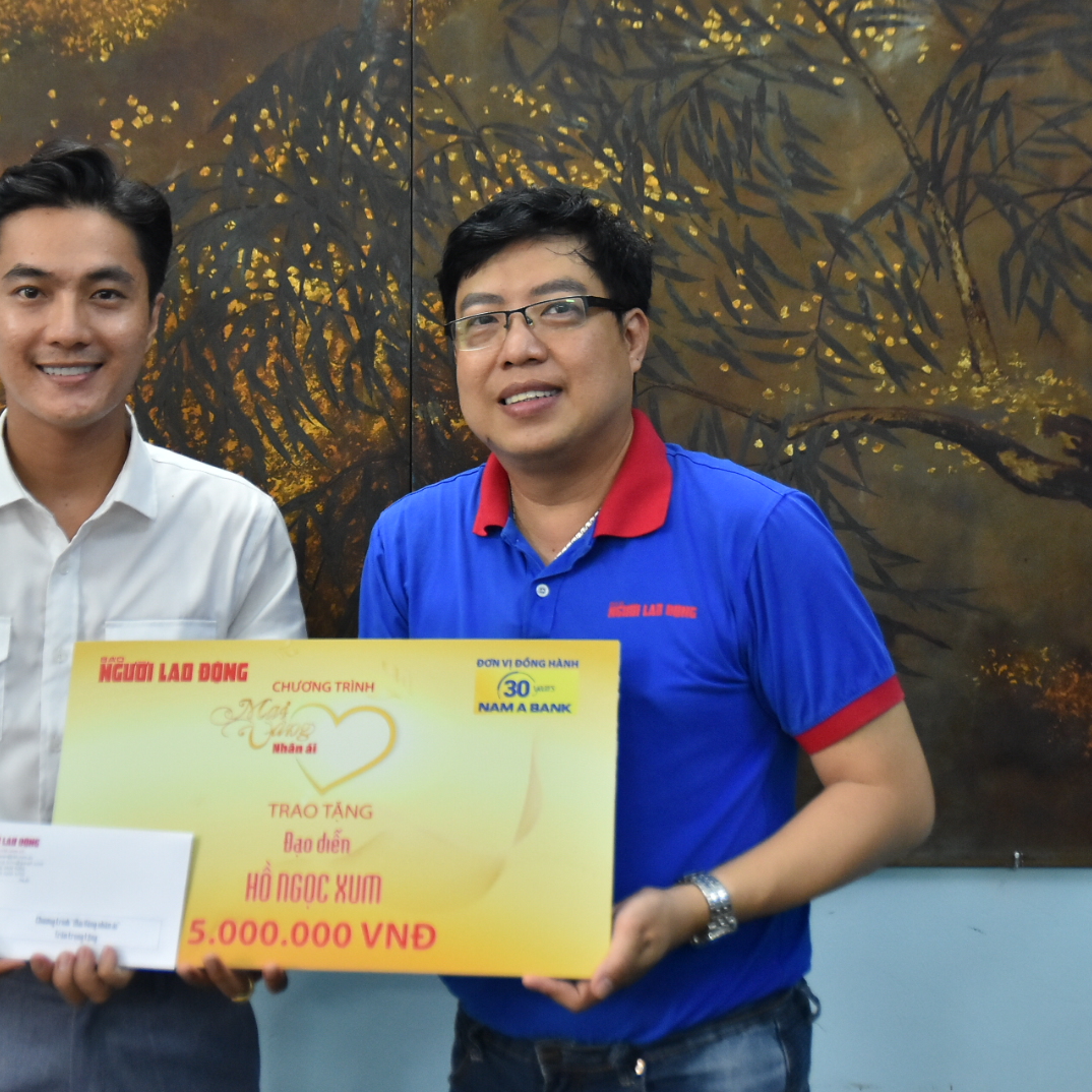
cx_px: 333
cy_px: 545
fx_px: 1785
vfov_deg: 34.0
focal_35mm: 50
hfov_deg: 33.6
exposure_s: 1/125
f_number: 2.8
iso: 1250
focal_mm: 26
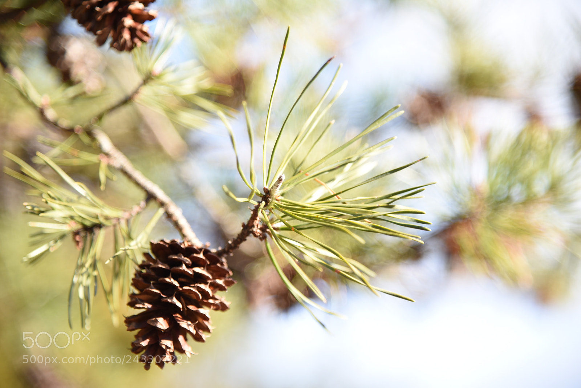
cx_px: 290
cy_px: 194
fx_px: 1695
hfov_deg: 19.4
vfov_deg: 13.1
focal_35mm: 105
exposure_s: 1/200
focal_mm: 105
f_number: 4
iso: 100
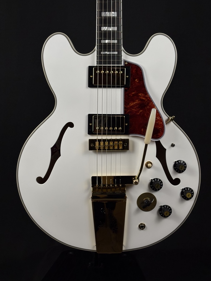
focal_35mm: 52
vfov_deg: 36.8
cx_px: 106
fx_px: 423
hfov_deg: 28.0
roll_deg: +1.1
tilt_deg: -4.7
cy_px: 140
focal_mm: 5.96
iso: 32
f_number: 1.6
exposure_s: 1/255
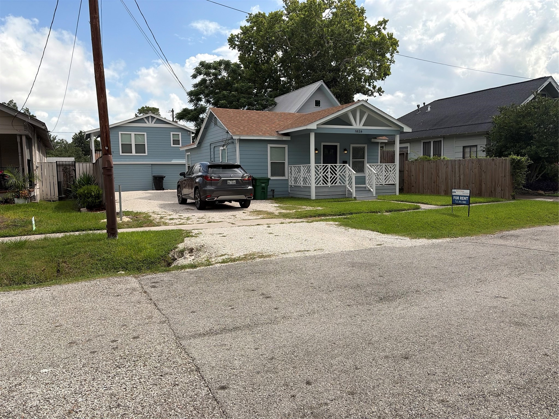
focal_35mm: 26
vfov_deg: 53.1
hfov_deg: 67.3
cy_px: 210
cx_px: 280
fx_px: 420
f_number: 1.6
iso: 50
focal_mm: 5.96
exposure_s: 1/4065
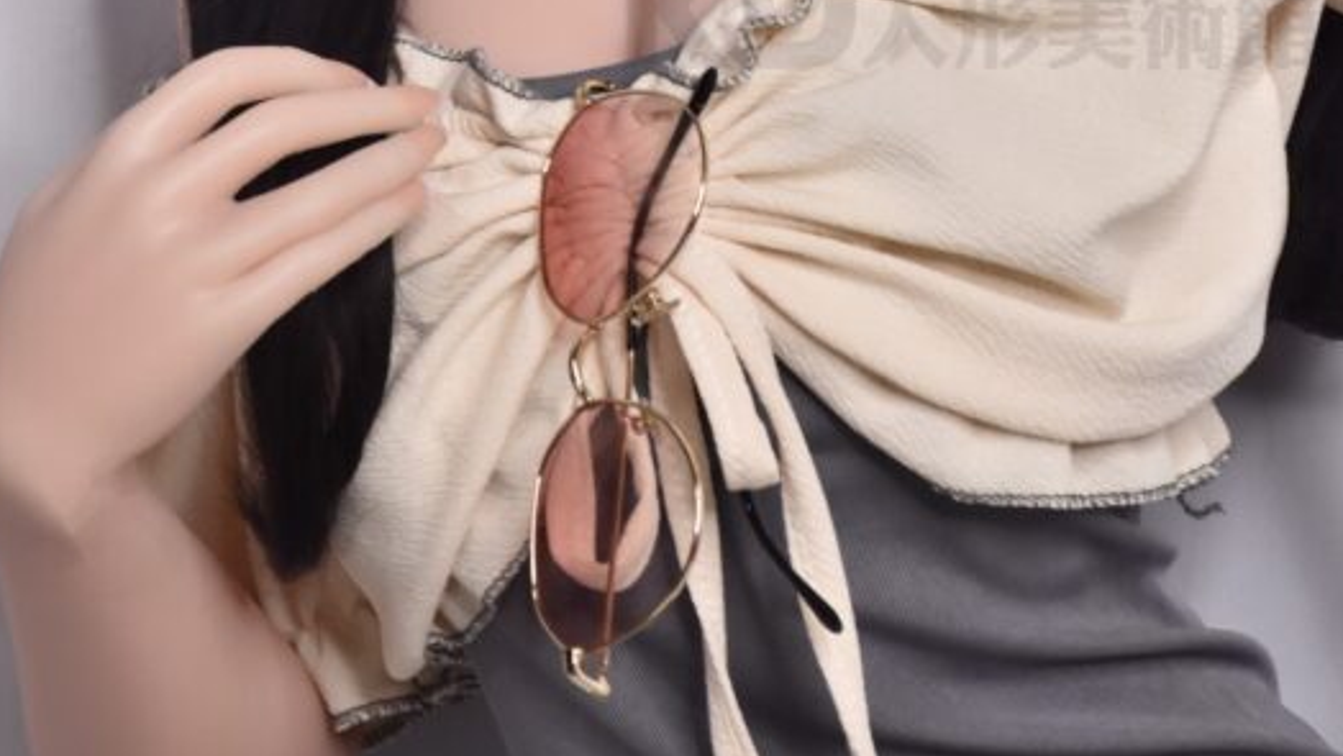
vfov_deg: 5.6
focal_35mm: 216
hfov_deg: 10.0
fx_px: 7694
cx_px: 618
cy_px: -377
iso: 500
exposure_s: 1/40
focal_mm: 80
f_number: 7.1
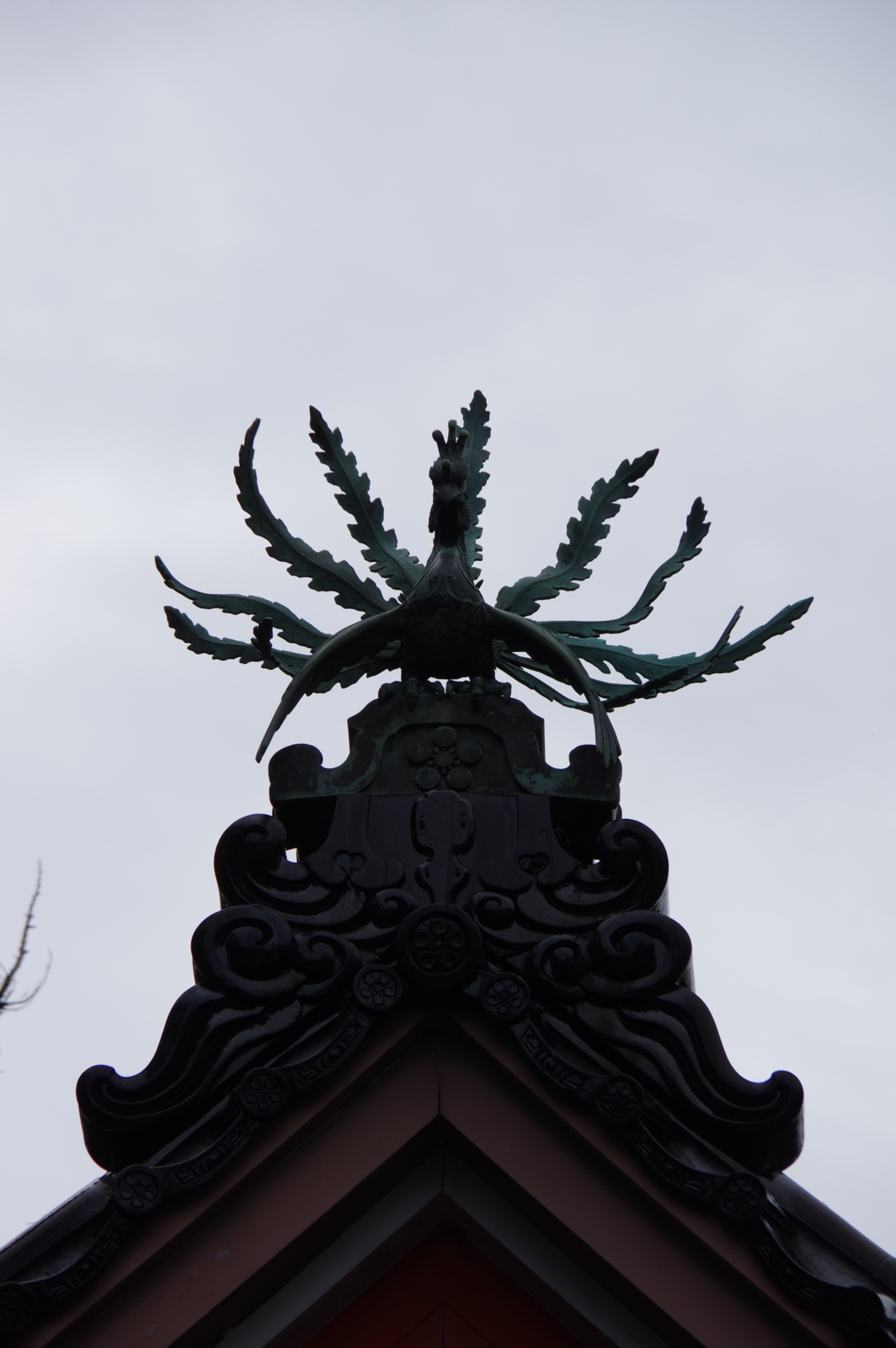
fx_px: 7554
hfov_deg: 6.8
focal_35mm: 202
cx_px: 448
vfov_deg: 10.2
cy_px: 674
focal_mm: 135
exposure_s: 1/640
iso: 200
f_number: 8
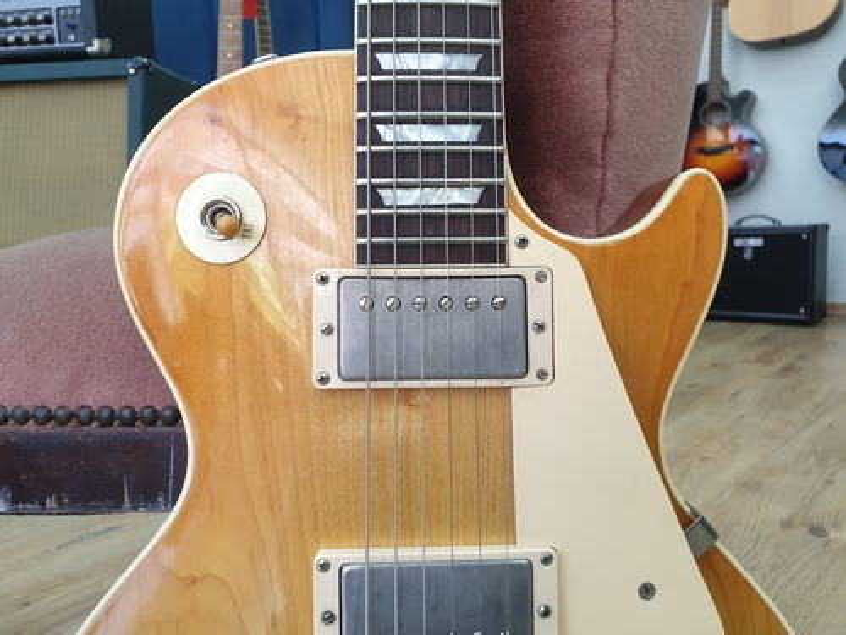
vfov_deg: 53.1
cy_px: 318
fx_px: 635
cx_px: 423
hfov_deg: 67.3
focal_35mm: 26
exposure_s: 1/50
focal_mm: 4.3
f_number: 2.4
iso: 125
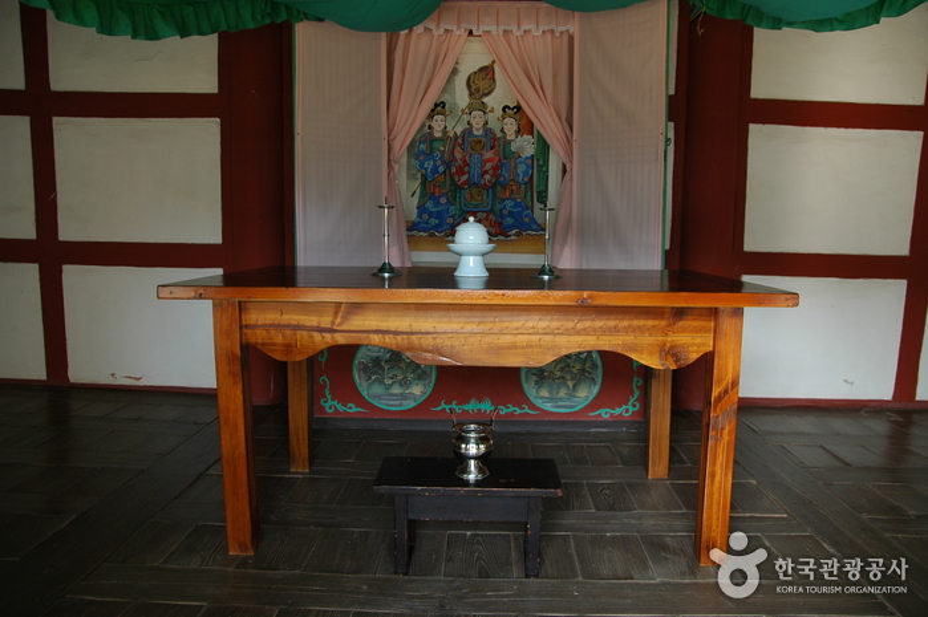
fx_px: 657
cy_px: 308
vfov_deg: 50.3
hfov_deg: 70.5
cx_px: 464
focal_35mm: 26
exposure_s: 1/80
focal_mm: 17
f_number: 3.5
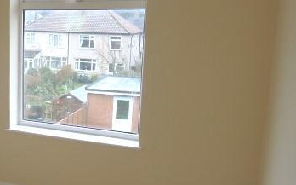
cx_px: 39
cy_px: 87
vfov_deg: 28.5
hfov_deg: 41.5
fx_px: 363
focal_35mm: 45
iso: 80
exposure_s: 1/80
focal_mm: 5.1
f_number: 2
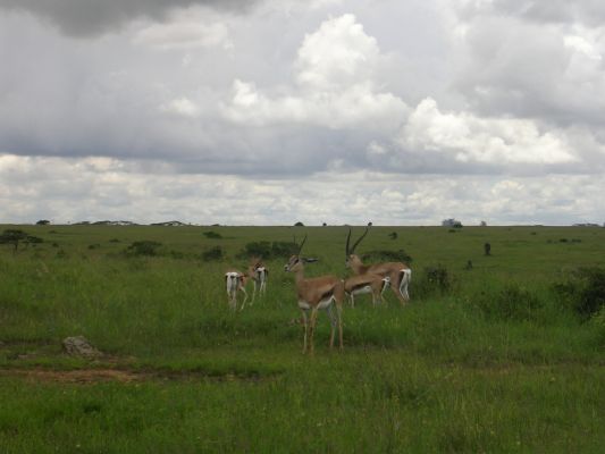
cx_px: 302
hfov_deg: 20.6
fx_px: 1661
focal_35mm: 95
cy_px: 227
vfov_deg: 15.6
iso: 50
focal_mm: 14.5
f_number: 4.4
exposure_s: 1/615
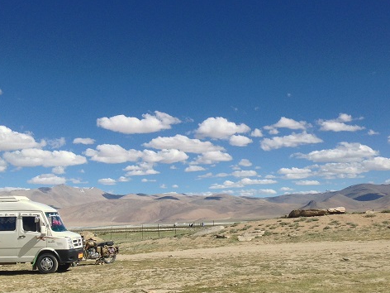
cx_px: 156
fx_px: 642
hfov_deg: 33.7
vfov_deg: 25.7
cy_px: 139
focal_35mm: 57
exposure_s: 1/2710
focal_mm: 4.12
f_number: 2.4
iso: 50
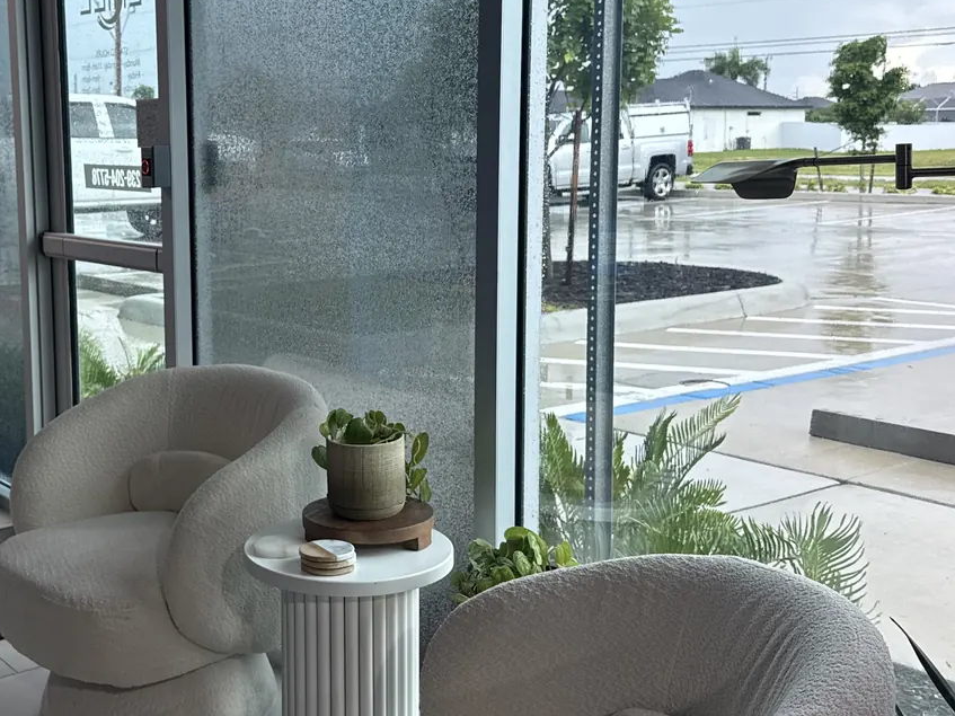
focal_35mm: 34
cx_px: 316
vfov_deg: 41.7
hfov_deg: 52.9
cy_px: 321
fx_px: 938
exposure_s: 1/247
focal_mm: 6.76
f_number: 1.78
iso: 100
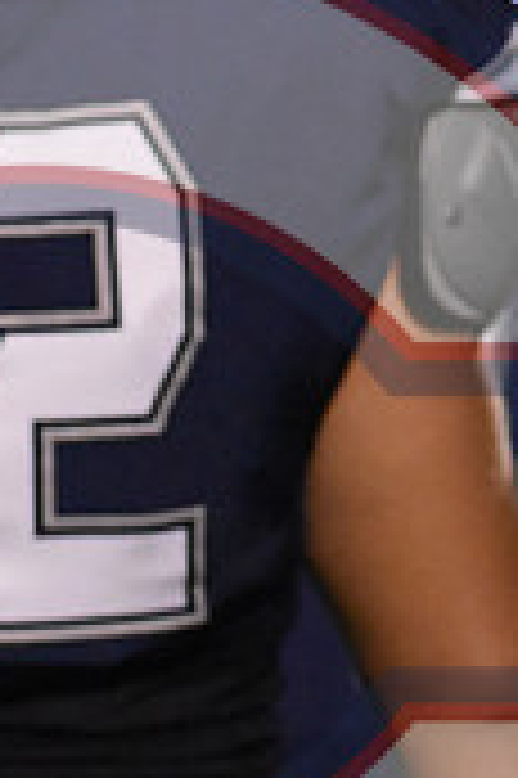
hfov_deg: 2.3
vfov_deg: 3.5
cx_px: 20
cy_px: 531
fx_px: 12629
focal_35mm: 584
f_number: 4.8
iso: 6400
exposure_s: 1/125
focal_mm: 116
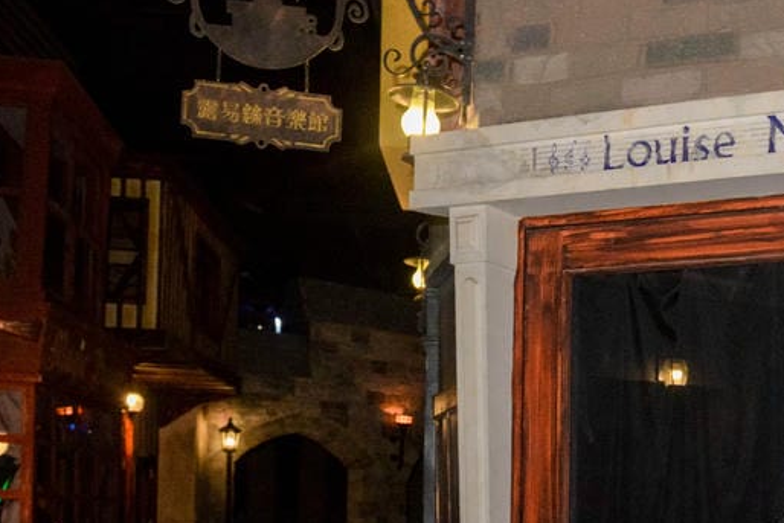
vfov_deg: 23.0
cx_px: 758
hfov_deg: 33.1
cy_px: 556
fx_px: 1220
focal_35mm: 56
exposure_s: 1/80
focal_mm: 24
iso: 4000
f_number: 5
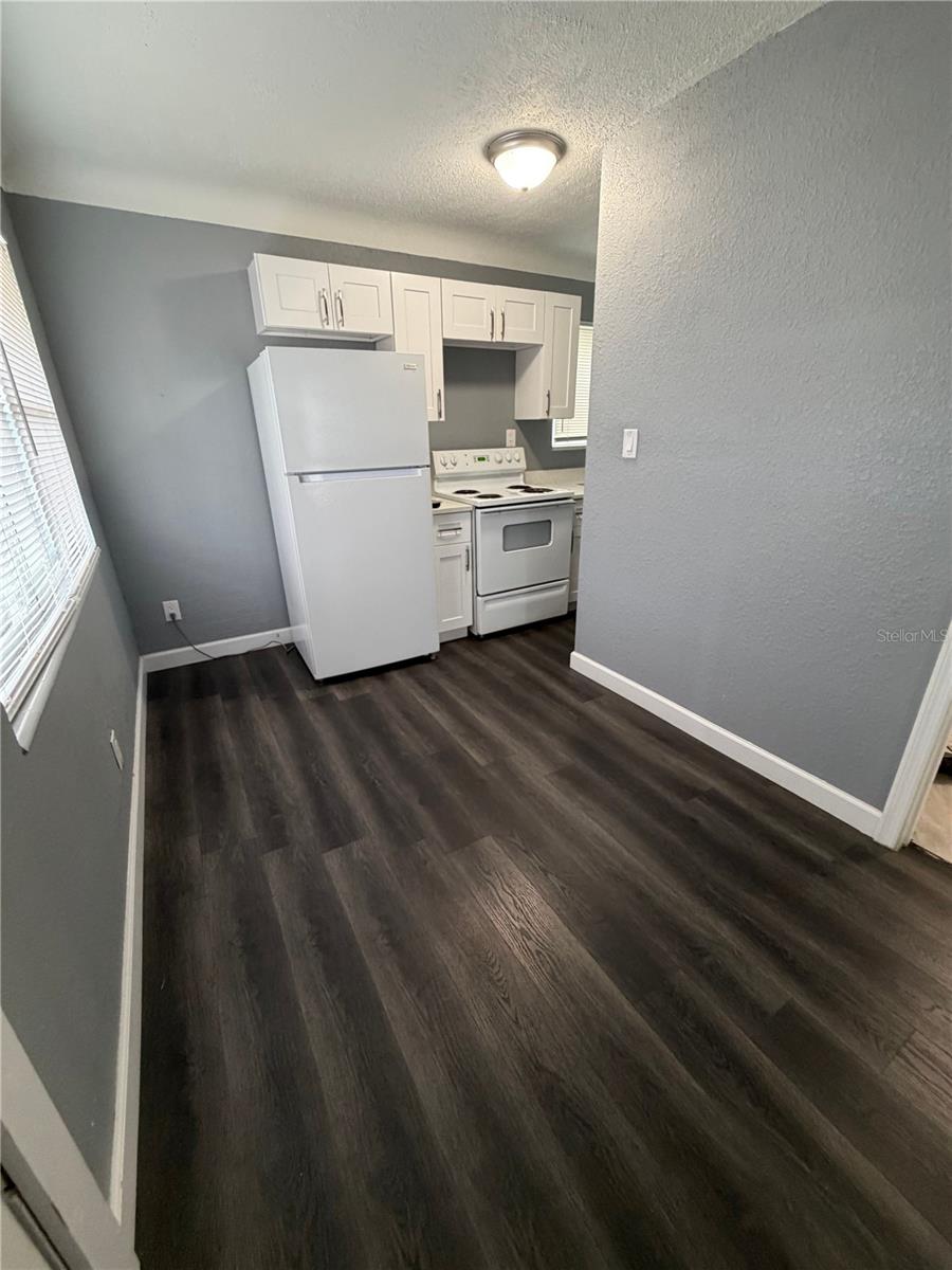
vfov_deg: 102.1
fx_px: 513
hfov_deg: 85.7
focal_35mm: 14
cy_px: 635
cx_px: 476
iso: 250
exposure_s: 1/60
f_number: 2.2
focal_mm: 2.22
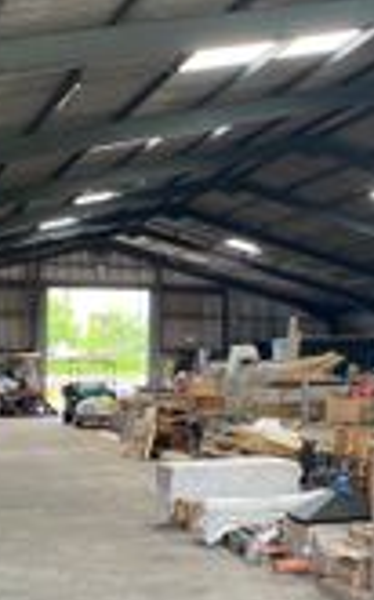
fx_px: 1094
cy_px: 302
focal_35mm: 67
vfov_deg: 30.6
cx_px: 378
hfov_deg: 18.9
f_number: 1.8
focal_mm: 4.25
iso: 80
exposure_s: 1/122
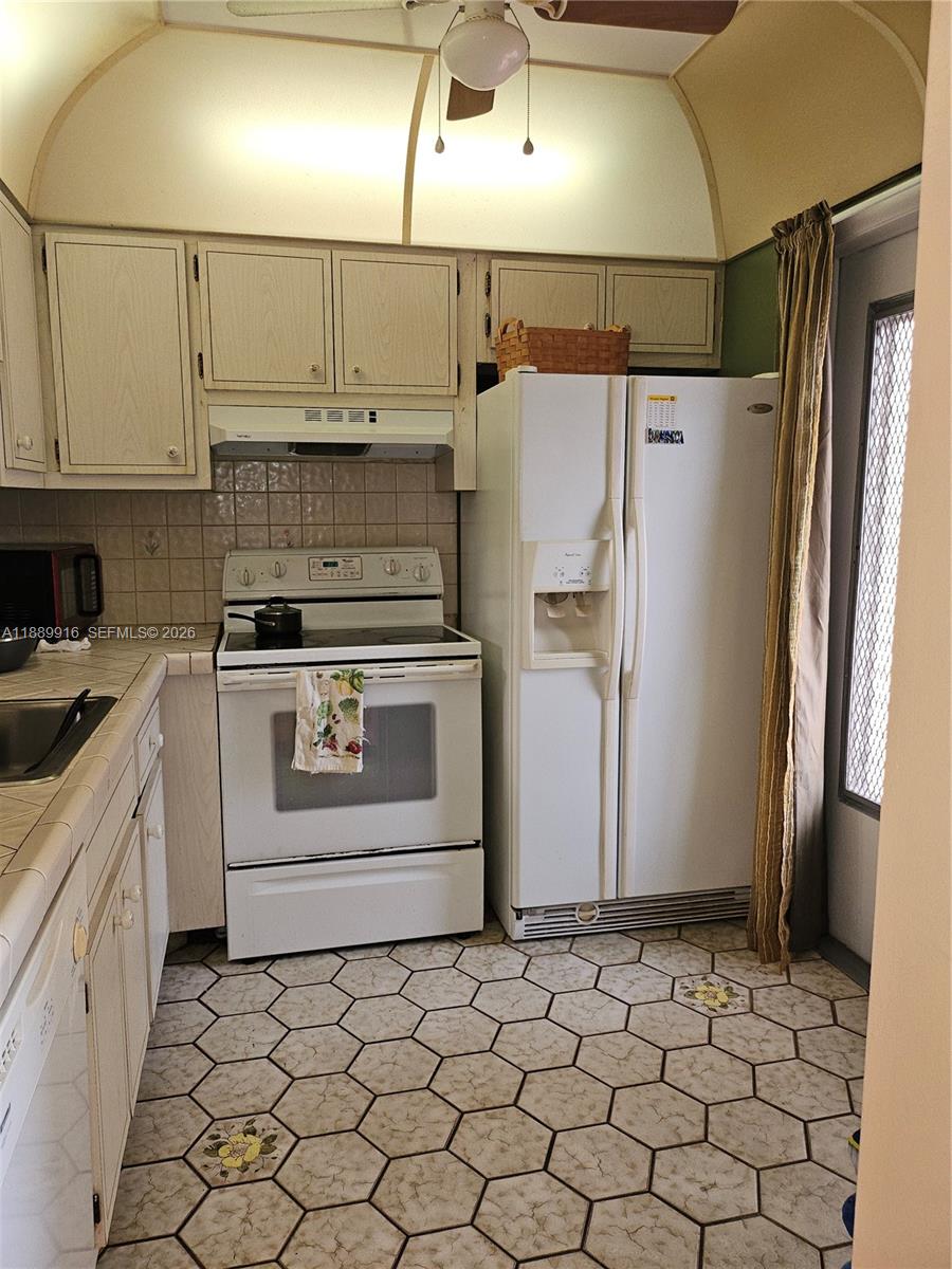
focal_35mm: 24
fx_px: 880
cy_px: 634
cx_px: 476
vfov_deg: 71.6
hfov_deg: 56.8
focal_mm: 5
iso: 80
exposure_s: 1/60
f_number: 1.8
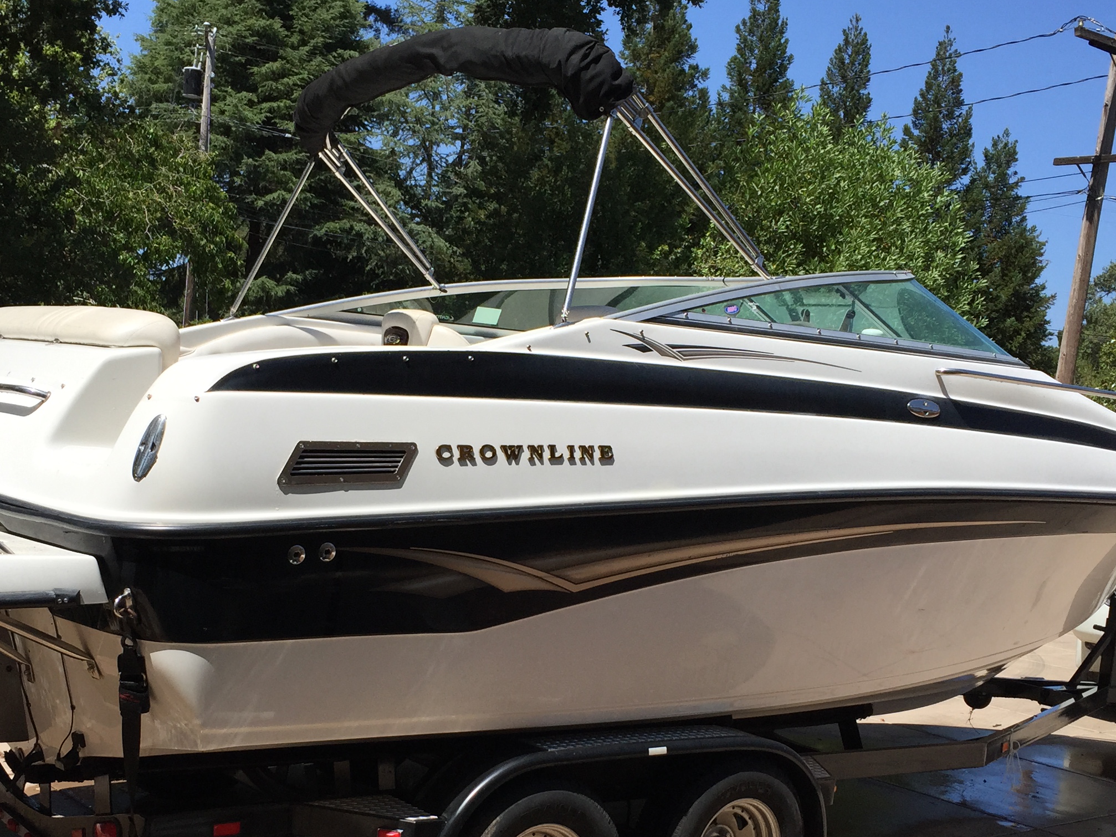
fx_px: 1515
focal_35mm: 47
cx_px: 541
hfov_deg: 40.4
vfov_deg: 30.7
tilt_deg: -4.9
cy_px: 535
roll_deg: -5.9
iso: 32
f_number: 2.2
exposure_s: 1/2198
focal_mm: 4.15
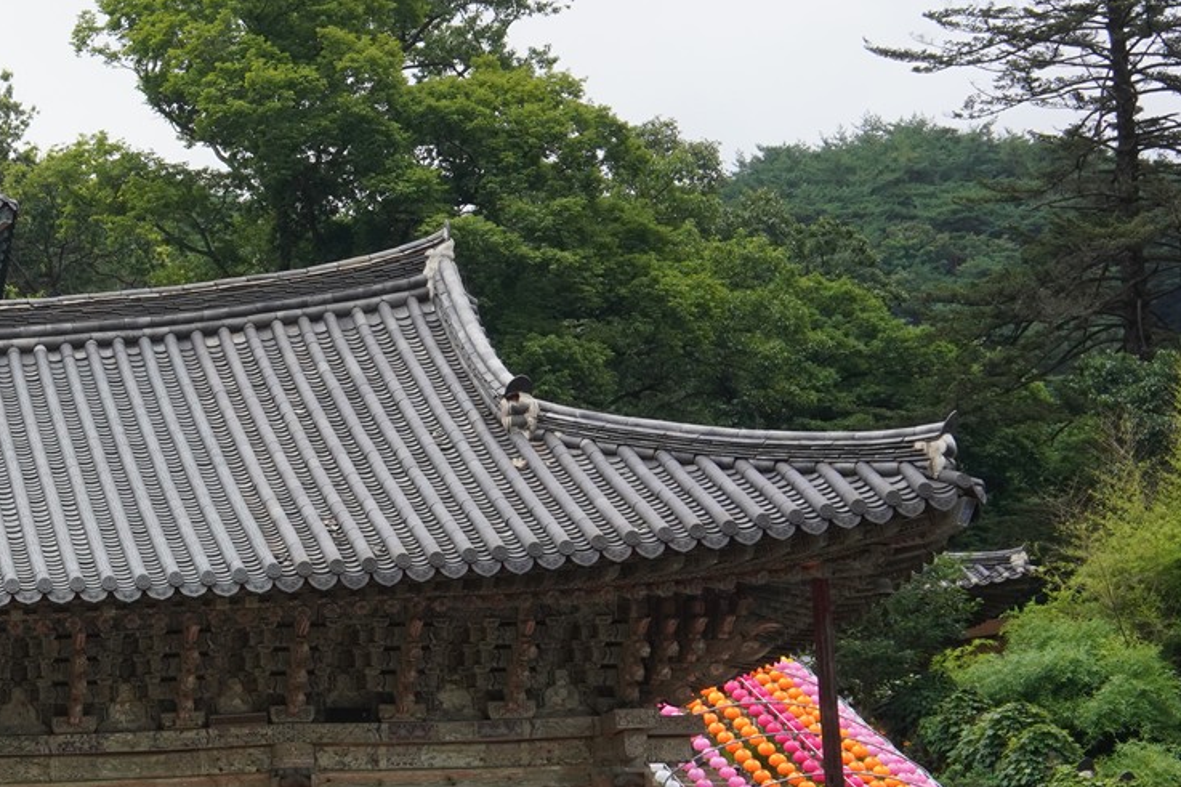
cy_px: 555
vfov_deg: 14.4
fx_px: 3116
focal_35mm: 95
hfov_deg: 20.1
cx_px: -229
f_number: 16
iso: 800
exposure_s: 1/100
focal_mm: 35
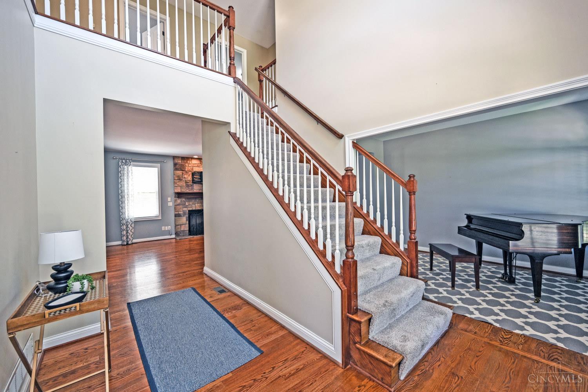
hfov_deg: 104.3
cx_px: 294
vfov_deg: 81.2
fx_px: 229
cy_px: 196
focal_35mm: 14
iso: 400
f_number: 4
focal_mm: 14
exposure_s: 1/60
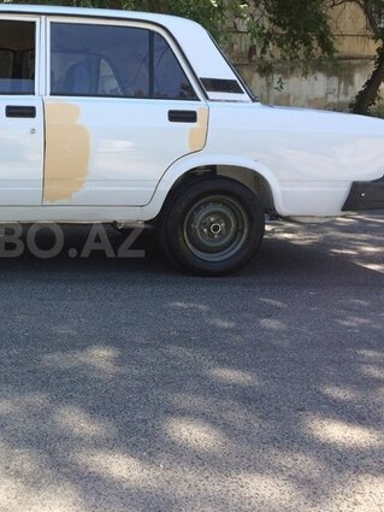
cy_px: 239
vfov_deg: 42.0
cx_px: 22
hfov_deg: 30.4
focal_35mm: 45
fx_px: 665
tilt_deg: -10.2
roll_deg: +3.9
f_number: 2.2
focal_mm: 4.15
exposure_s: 1/380
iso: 32
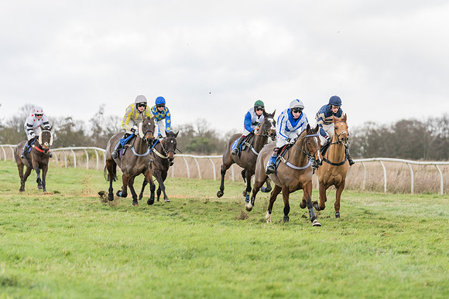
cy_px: 121
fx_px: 2293
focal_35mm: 184
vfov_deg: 7.5
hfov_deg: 11.2
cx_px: 274
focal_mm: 126
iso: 800
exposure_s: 1/1000
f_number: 2.8
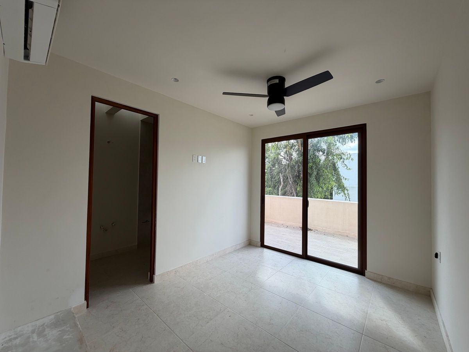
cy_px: 176
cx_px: 234
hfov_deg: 102.1
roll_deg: -0.1
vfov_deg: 85.7
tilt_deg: +1.7
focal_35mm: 14
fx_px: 190
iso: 40
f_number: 2.2
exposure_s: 1/221
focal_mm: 2.22
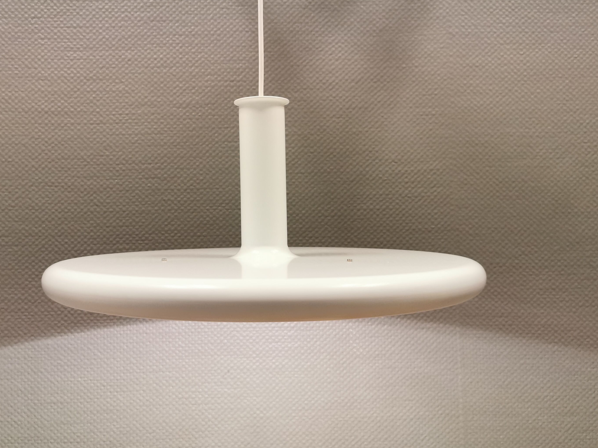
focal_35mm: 36
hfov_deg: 51.3
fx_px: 622
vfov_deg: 39.6
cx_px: 271
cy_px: 202
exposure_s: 1/60
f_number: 1.6
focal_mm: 5.56
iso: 200
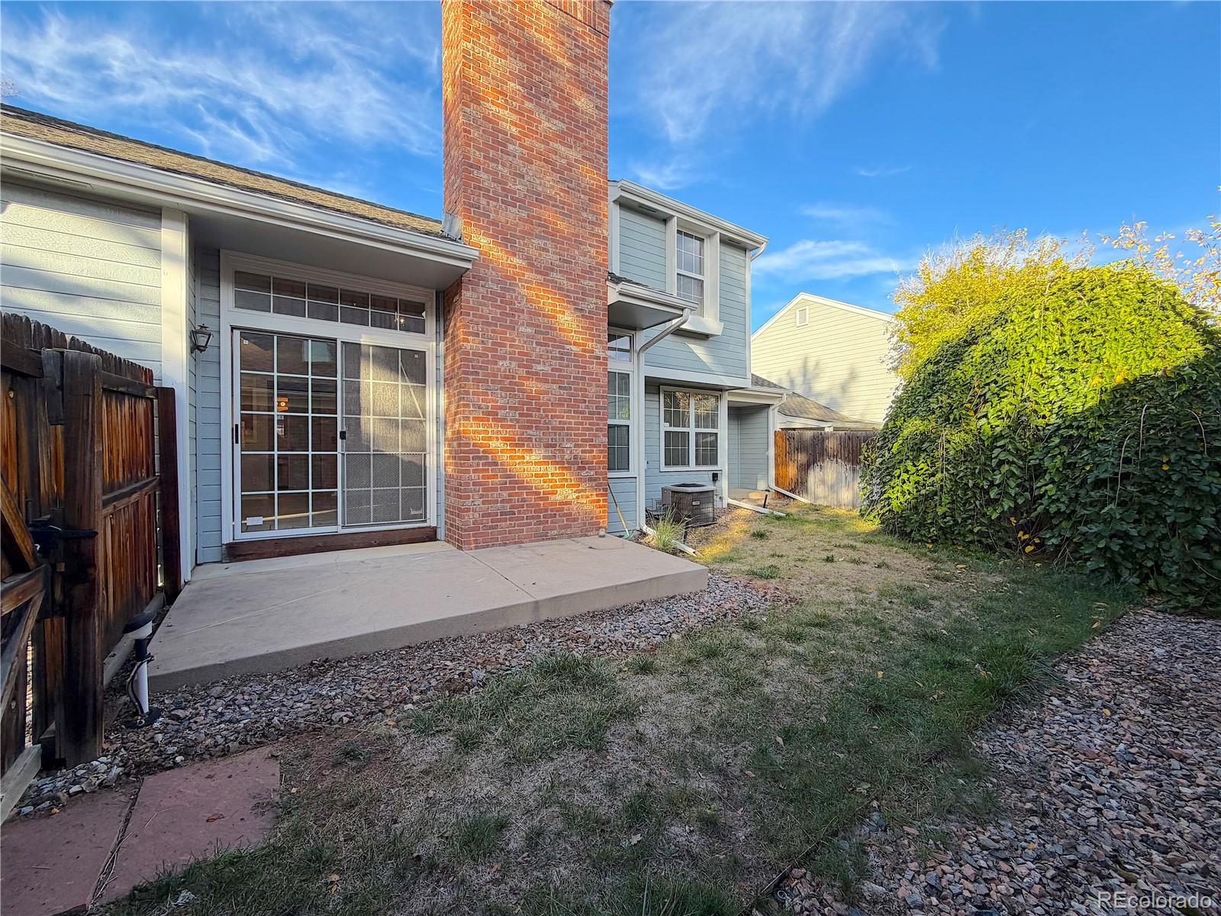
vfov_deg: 85.7
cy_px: 458
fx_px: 494
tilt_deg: -0.6
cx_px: 610
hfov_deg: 102.1
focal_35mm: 14
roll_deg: +0.0
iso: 64
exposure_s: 1/498
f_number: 2.2
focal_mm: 2.22
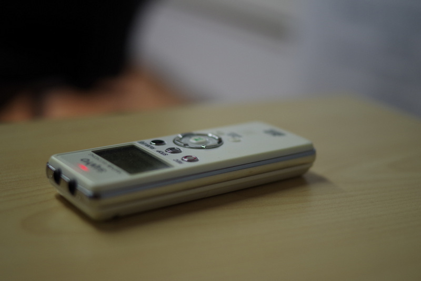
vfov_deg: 26.0
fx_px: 608
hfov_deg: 38.2
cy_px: 140
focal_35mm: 52
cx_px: 210
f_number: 2.4
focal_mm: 35
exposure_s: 1/60
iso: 400
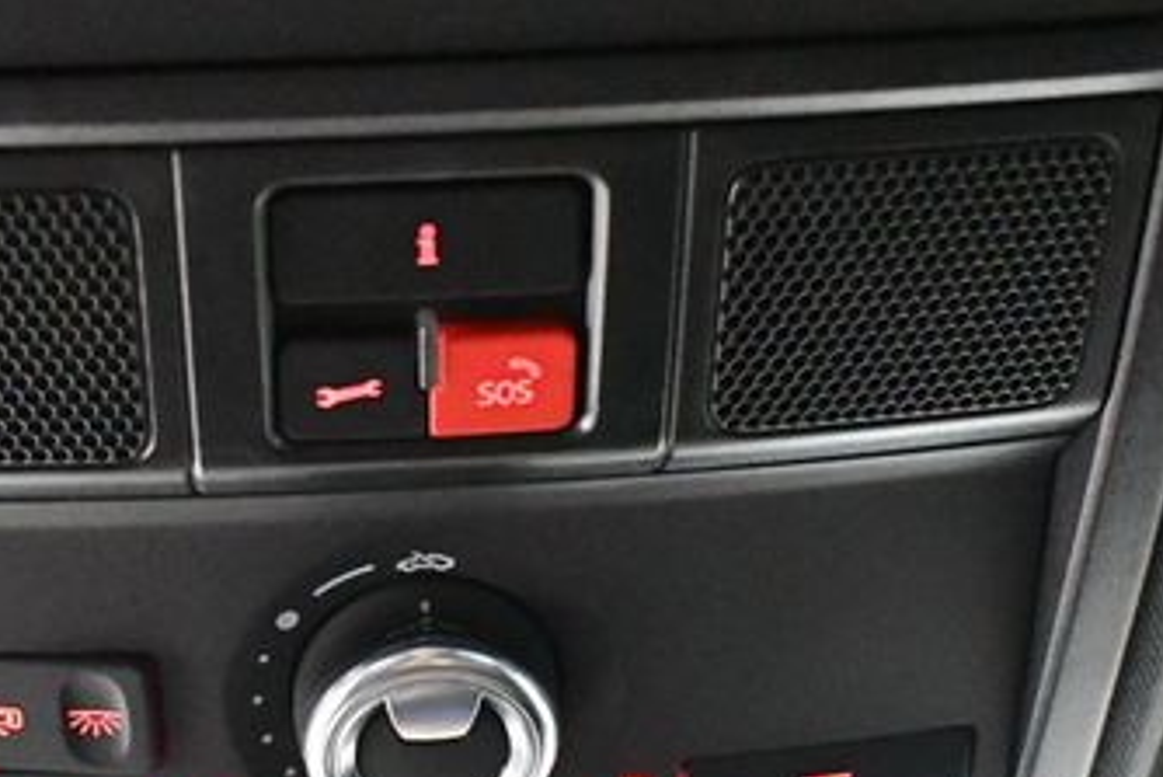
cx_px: 414
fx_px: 2230
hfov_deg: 29.1
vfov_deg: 19.6
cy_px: 571
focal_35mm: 69
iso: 12800
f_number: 3.5
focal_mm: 18
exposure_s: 1/60
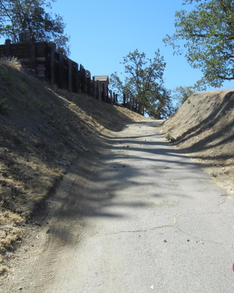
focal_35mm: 40
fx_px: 346
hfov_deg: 36.9
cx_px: 156
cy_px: 149
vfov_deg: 45.8
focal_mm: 5.4
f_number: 7
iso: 160
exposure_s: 1/286
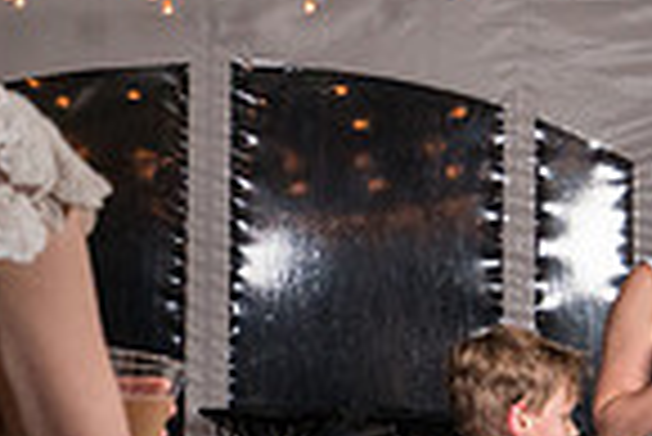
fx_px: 2756
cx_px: 222
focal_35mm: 152
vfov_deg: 9.0
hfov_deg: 13.5
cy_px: 347
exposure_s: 1/200
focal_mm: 35
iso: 2000
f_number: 5
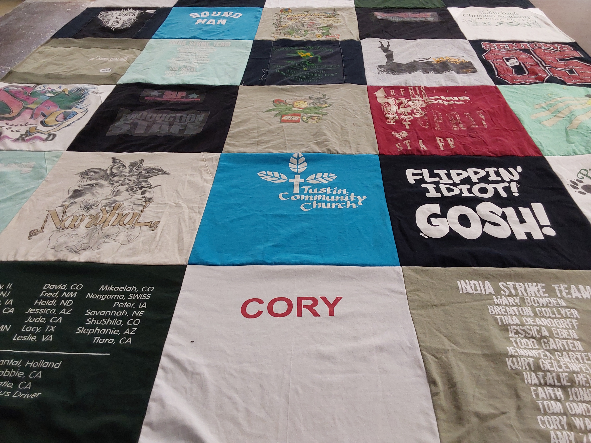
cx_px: 296
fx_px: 478
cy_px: 222
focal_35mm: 28
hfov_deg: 63.4
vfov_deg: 49.7
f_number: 1.9
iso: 80
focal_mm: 2.91
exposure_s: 1/50
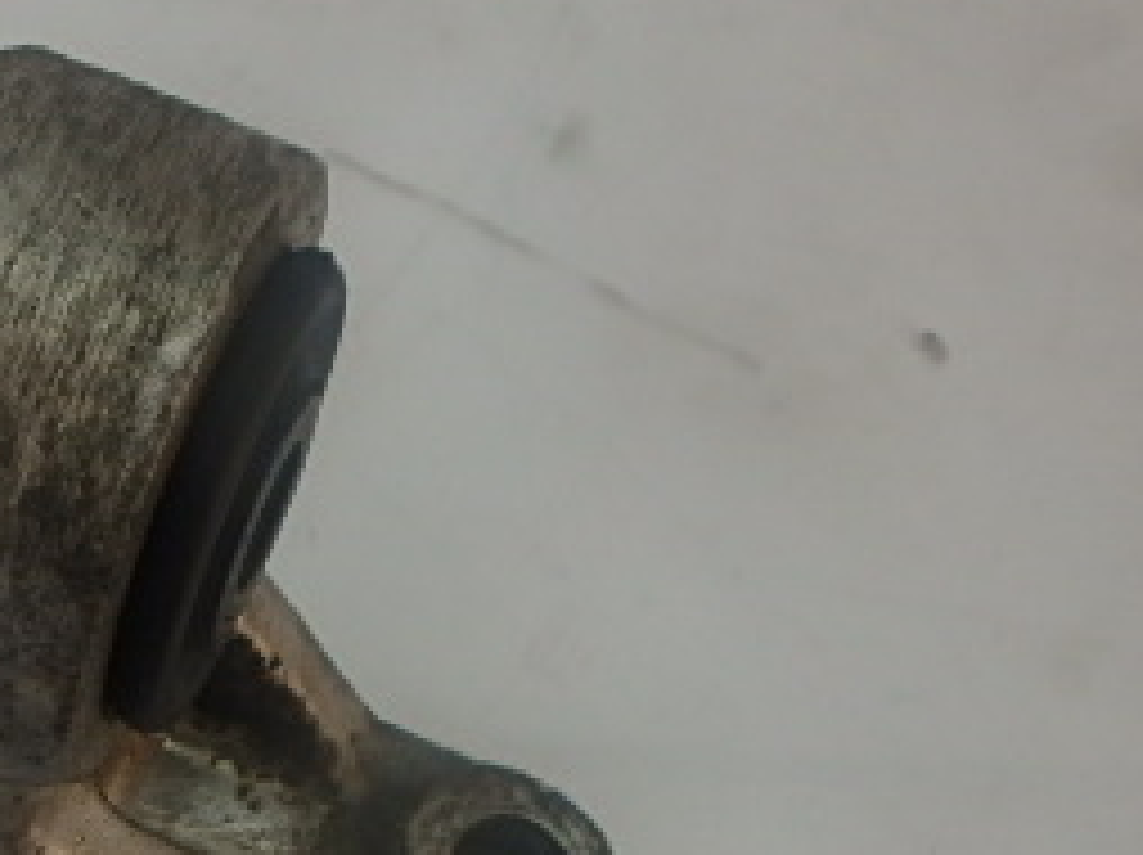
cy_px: 904
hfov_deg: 33.8
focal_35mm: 53
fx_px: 1748
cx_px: 72
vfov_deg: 25.7
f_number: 3.5
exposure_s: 1/80
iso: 125
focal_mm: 3.7
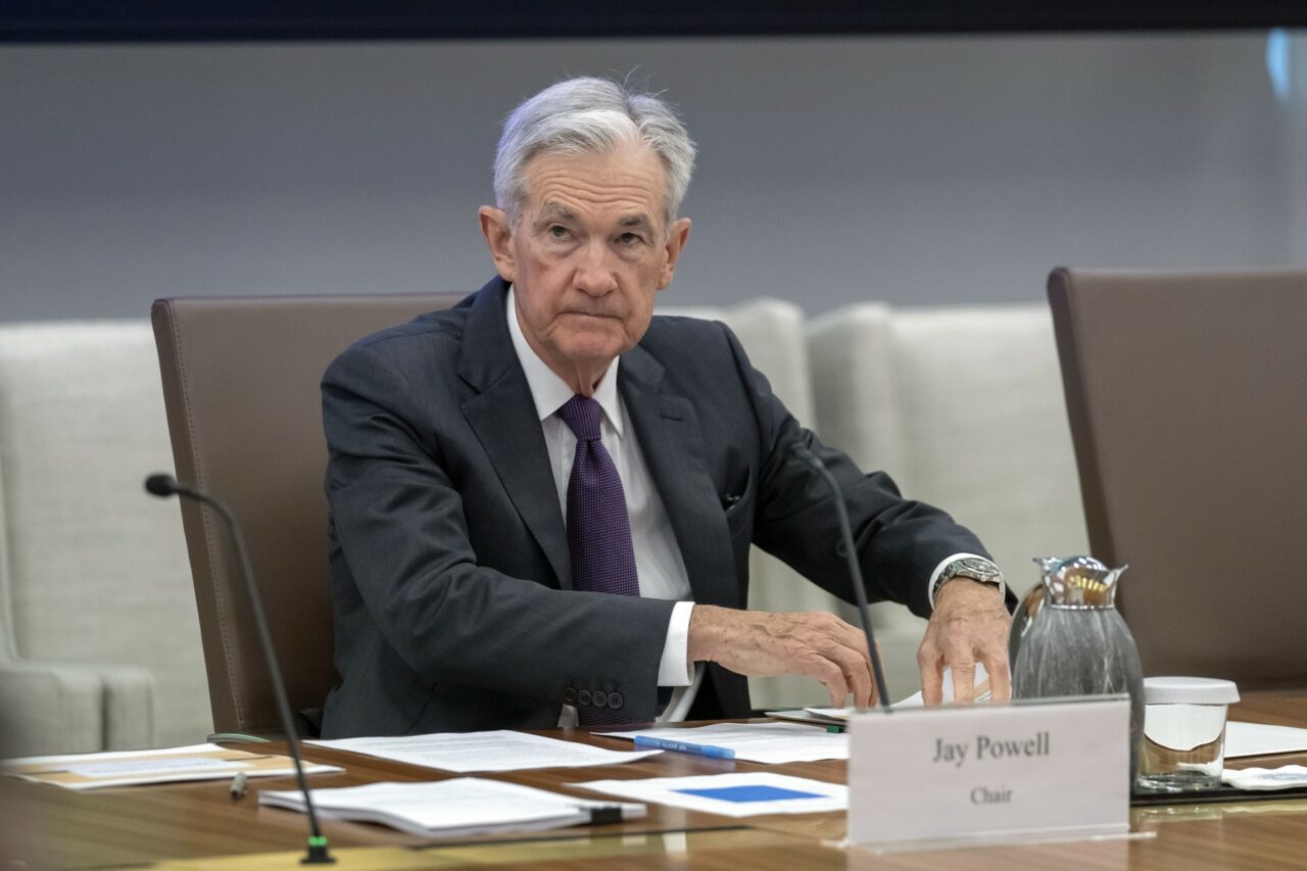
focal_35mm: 241
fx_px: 8748
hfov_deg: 8.5
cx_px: 654
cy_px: 436
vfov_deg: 5.7
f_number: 2.8
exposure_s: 1/500
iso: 3200
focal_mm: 161
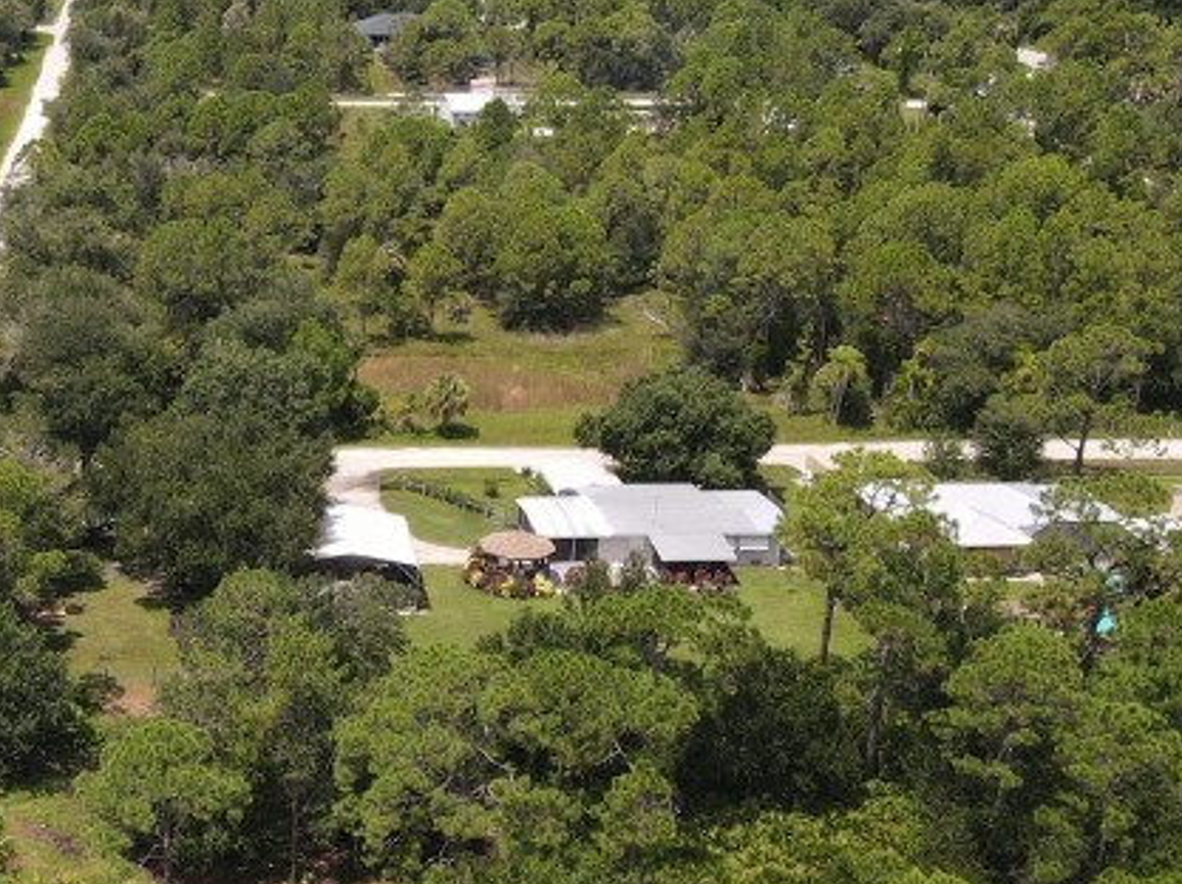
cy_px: 649
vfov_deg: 24.5
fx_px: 2013
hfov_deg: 31.5
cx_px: 164
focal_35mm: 59
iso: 100
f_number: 2.8
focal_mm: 4.5
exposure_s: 1/500
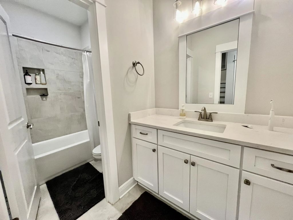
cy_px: 110
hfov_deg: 106.2
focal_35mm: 13
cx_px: 146
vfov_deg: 89.9
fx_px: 110
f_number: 1.8
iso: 200
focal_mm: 1.57
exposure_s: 1/120
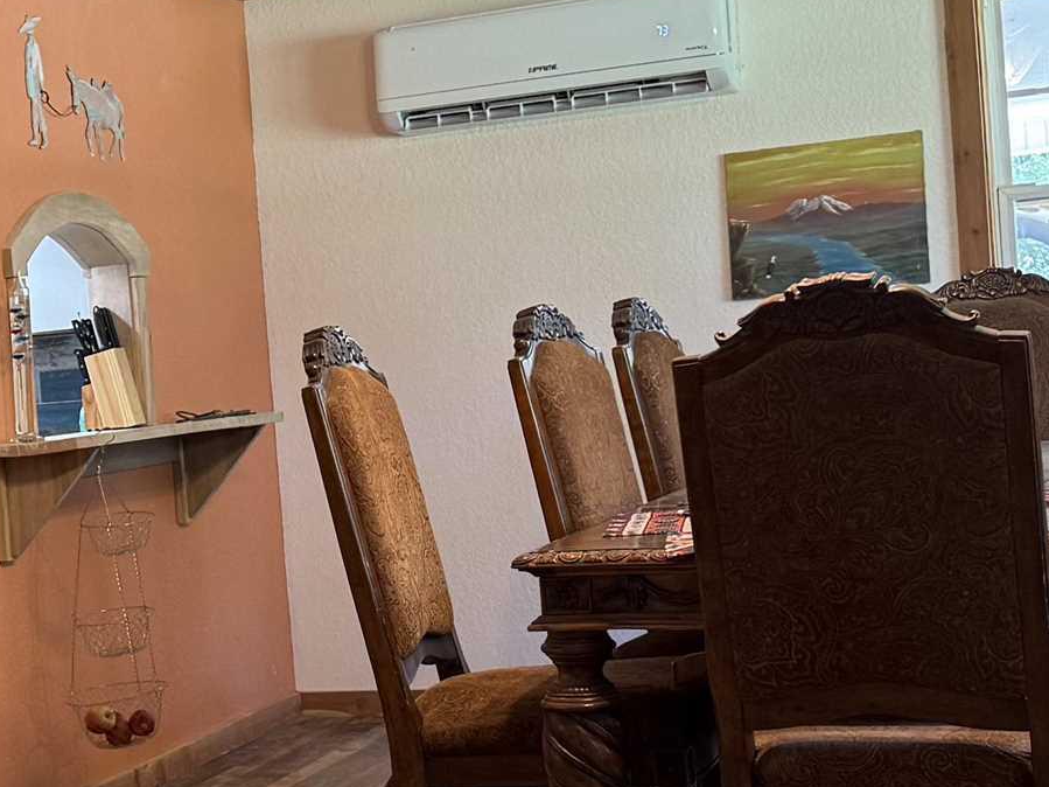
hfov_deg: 22.1
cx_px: -200
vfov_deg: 17.9
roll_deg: +4.5
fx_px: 2485
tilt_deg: -2.8
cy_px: 531
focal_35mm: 82
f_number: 1.78
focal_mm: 6.76
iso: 200
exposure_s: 1/60
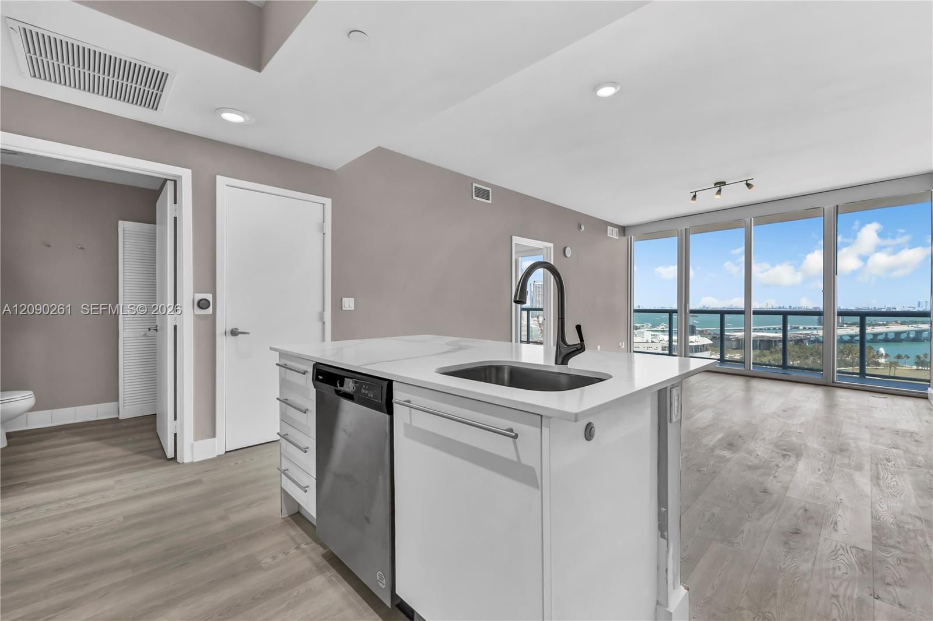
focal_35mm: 14
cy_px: 310
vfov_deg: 81.2
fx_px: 363
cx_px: 466
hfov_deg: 104.3
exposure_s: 1/80
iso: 400
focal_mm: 14
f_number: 7.1
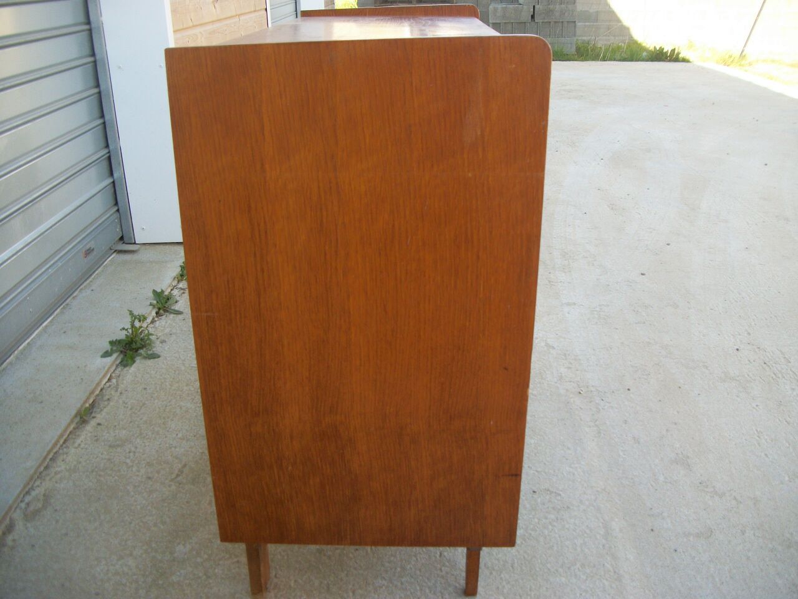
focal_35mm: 32
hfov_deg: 56.8
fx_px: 738
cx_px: 399
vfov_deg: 44.2
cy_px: 300
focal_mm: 5.7
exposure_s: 1/200
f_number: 2.9
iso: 80
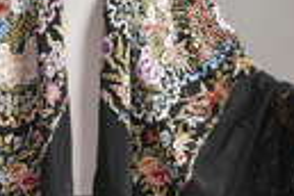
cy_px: 206
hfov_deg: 14.1
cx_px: 74
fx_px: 1184
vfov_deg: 9.4
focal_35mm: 145
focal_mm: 32
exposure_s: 1/15
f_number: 6.3
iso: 320
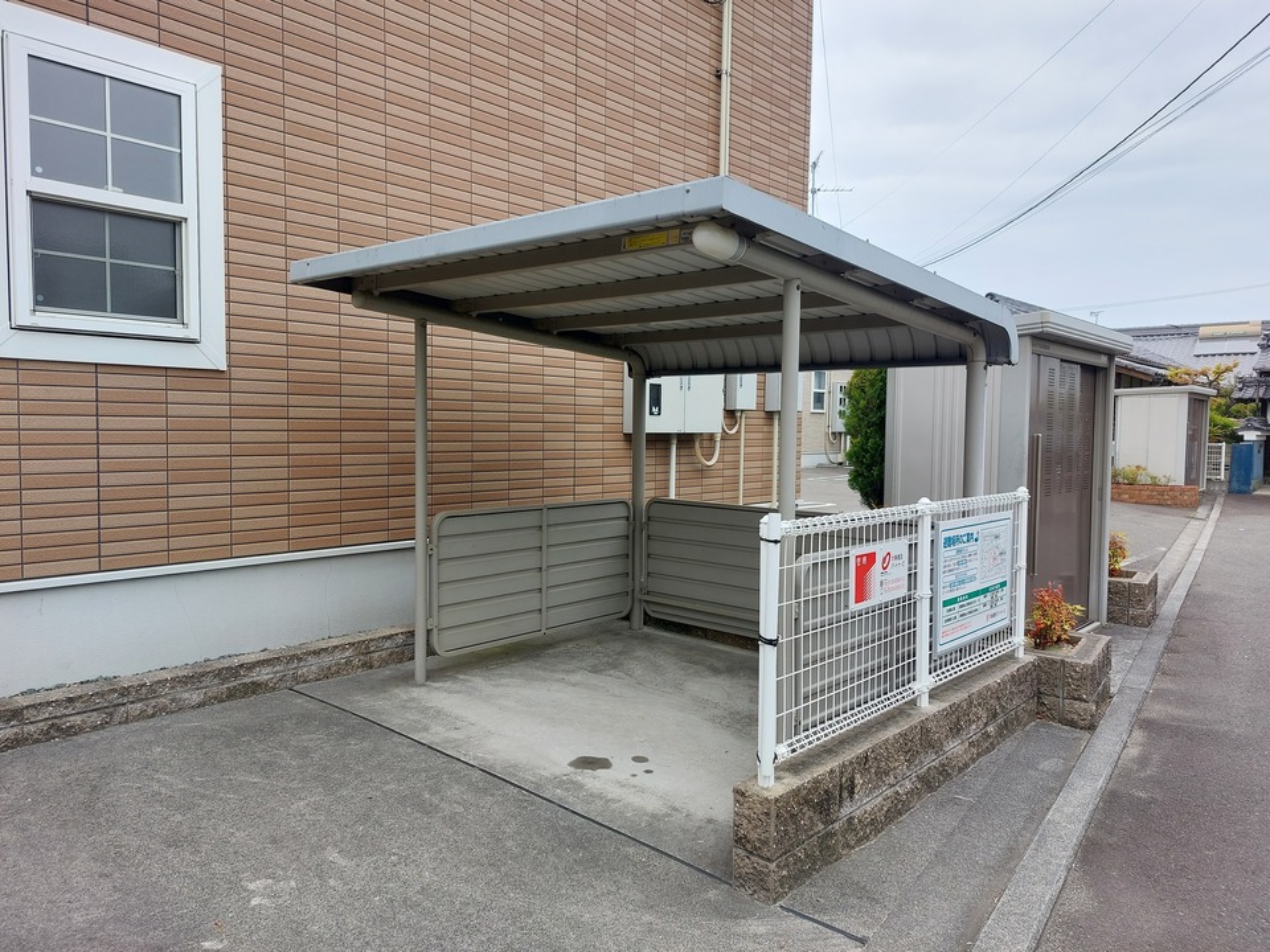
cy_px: 476
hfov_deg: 71.6
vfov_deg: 56.8
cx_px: 635
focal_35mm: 24
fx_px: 881
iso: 25
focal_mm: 5.23
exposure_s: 1/433
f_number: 1.8
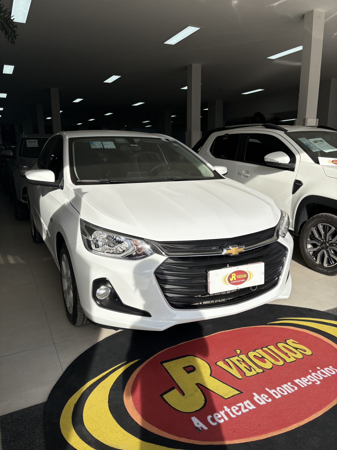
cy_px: 225
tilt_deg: -11.2
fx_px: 337
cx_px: 168
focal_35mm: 26
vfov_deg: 67.3
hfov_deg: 53.1
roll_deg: -0.7
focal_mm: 5.96
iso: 50
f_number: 1.6
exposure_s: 1/3125
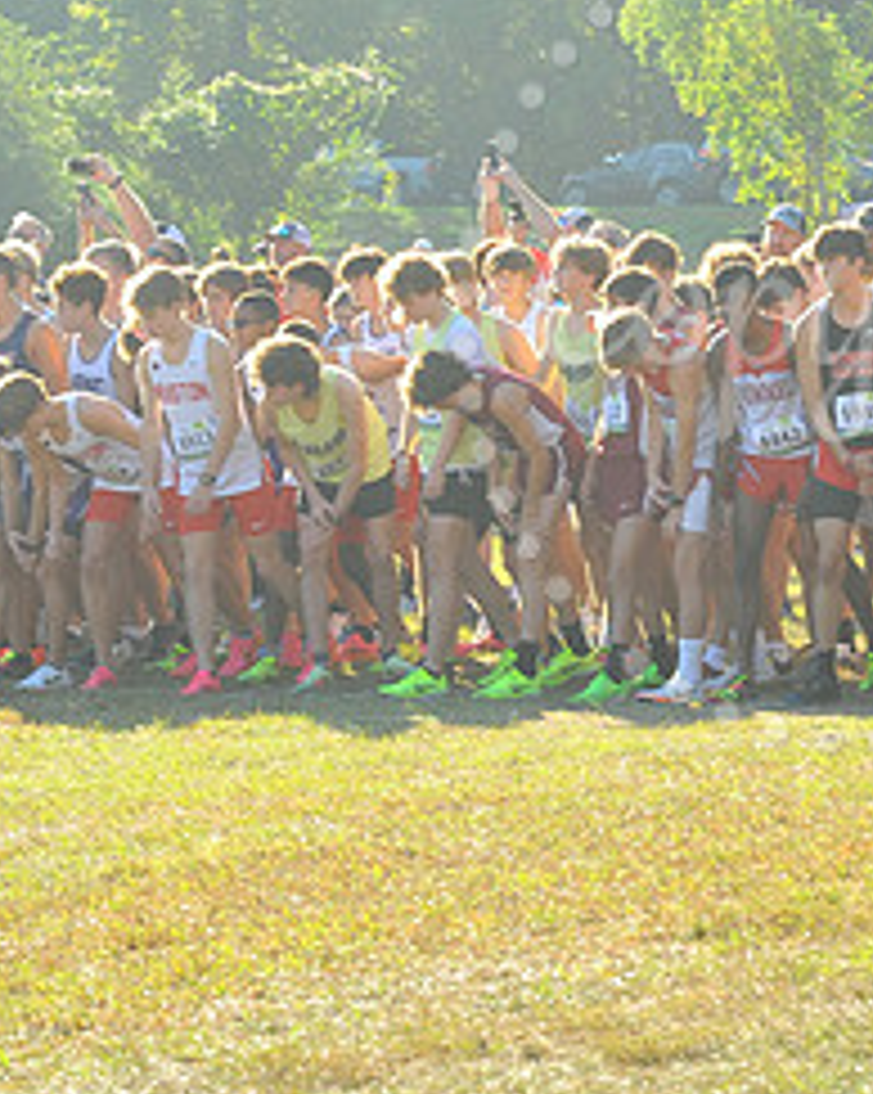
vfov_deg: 8.6
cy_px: 320
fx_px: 7244
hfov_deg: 6.9
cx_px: 882
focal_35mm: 224
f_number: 8
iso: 200
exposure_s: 1/100
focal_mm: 100
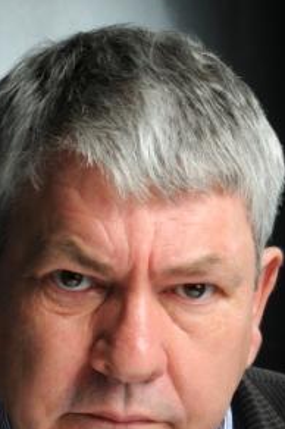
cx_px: 112
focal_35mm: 152
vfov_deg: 13.5
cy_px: 316
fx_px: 1809
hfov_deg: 9.0
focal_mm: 66
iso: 200
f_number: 22
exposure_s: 1/125
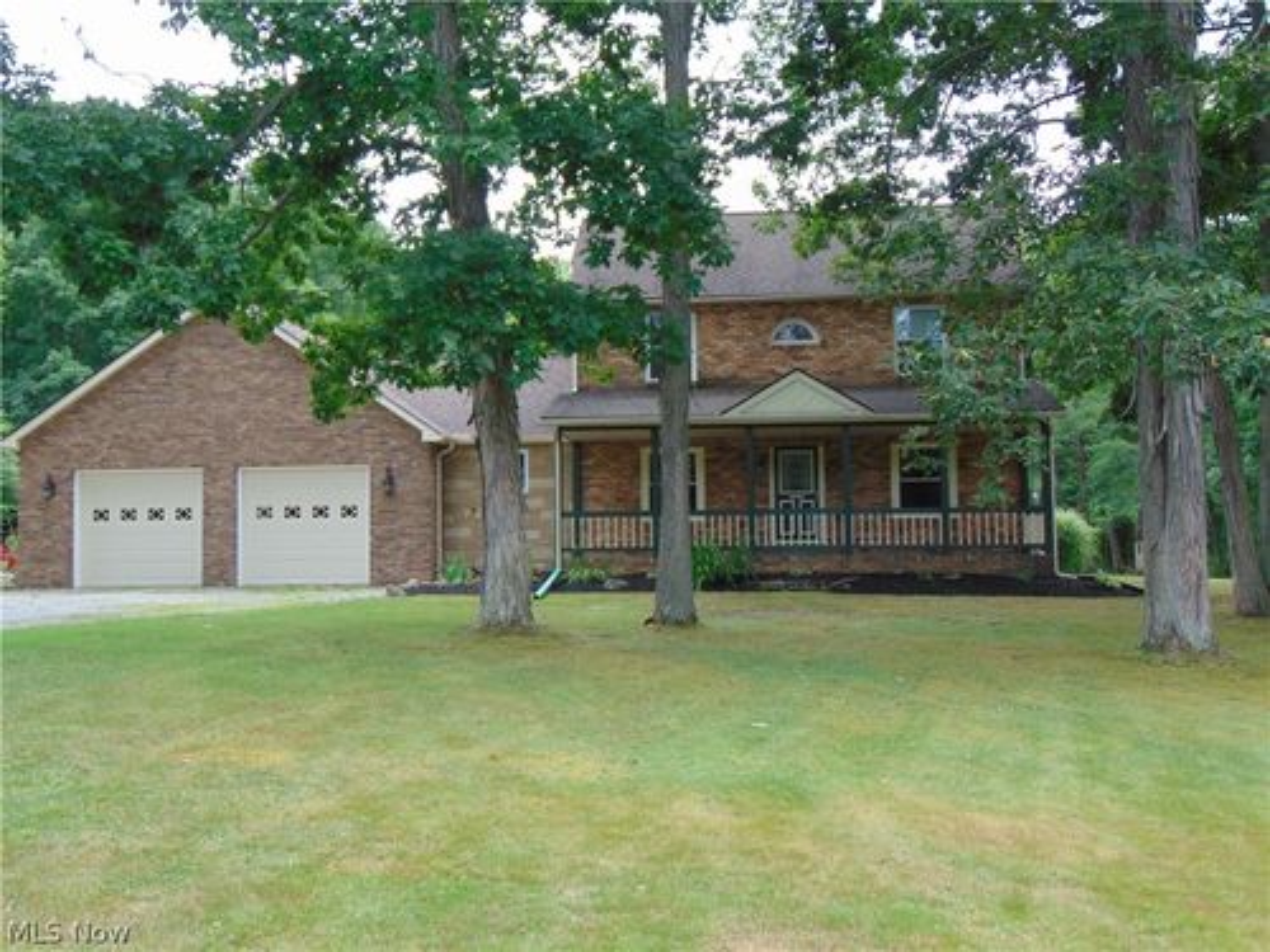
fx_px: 1431
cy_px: 476
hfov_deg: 47.9
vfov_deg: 36.8
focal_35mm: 39
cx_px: 635
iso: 80
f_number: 3.3
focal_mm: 6.9
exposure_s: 1/160
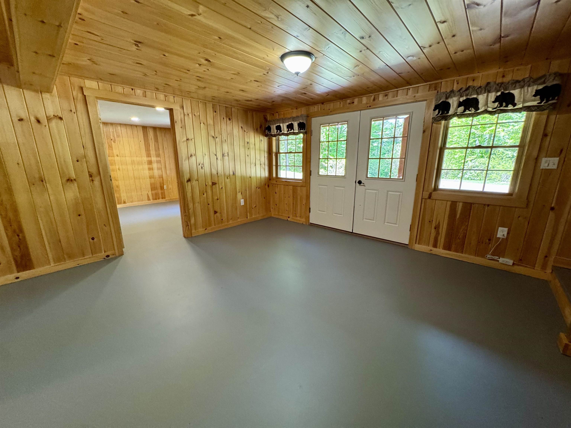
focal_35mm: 14
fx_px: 231
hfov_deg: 102.1
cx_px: 286
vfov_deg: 85.7
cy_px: 214
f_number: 2.2
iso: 250
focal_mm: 2.22
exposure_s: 1/60
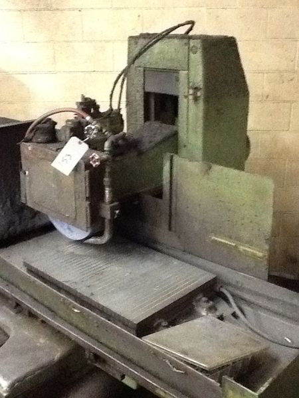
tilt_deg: -20.7
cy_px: 199
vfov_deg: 42.9
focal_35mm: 44
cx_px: 150
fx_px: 507
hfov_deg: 32.9
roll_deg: +0.6
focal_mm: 2.03
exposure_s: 1/15
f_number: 2.4
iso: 500
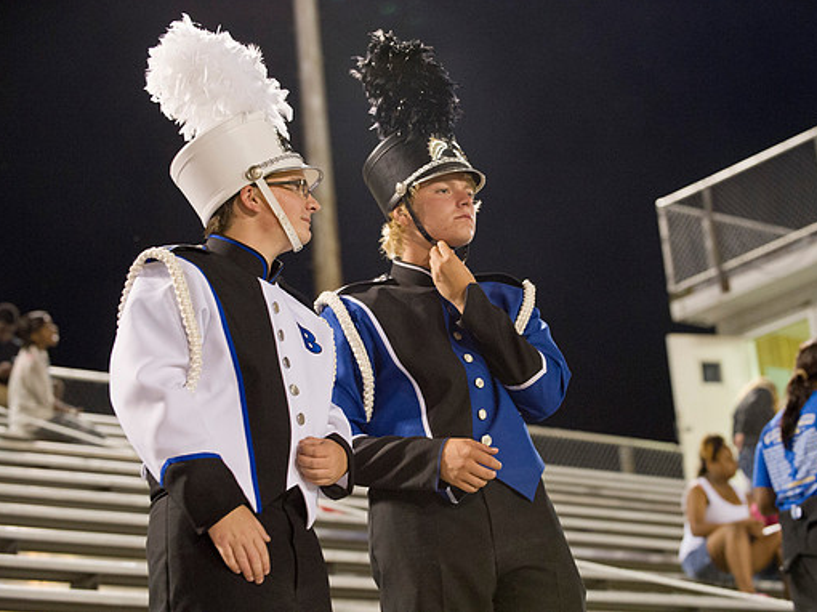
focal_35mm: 94
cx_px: 444
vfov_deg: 15.7
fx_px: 2218
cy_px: 304
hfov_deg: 20.9
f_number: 3.5
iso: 3200
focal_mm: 86
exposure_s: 1/100
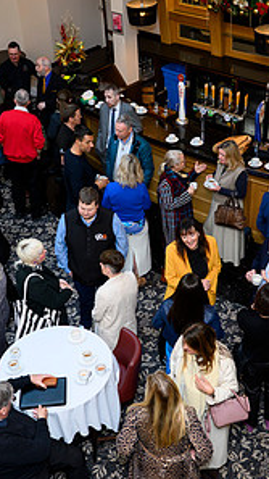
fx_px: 622
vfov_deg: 42.1
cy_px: 256
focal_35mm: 49
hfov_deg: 24.4
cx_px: 140
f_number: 3.5
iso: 1250
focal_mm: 24
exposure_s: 1/160
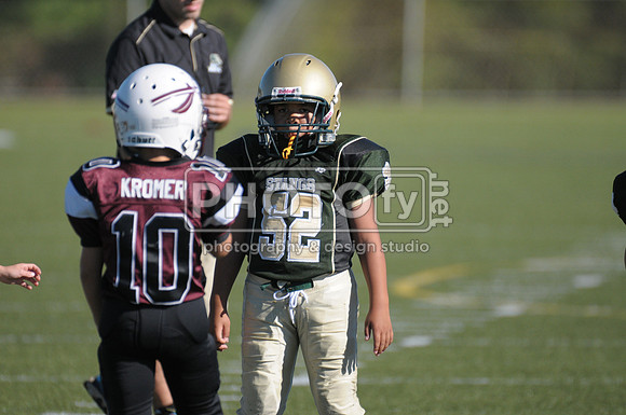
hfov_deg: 3.4
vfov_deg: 2.3
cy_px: 208
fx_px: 10419
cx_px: 313
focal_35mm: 600
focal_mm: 400
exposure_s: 1/4000
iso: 640
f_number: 4
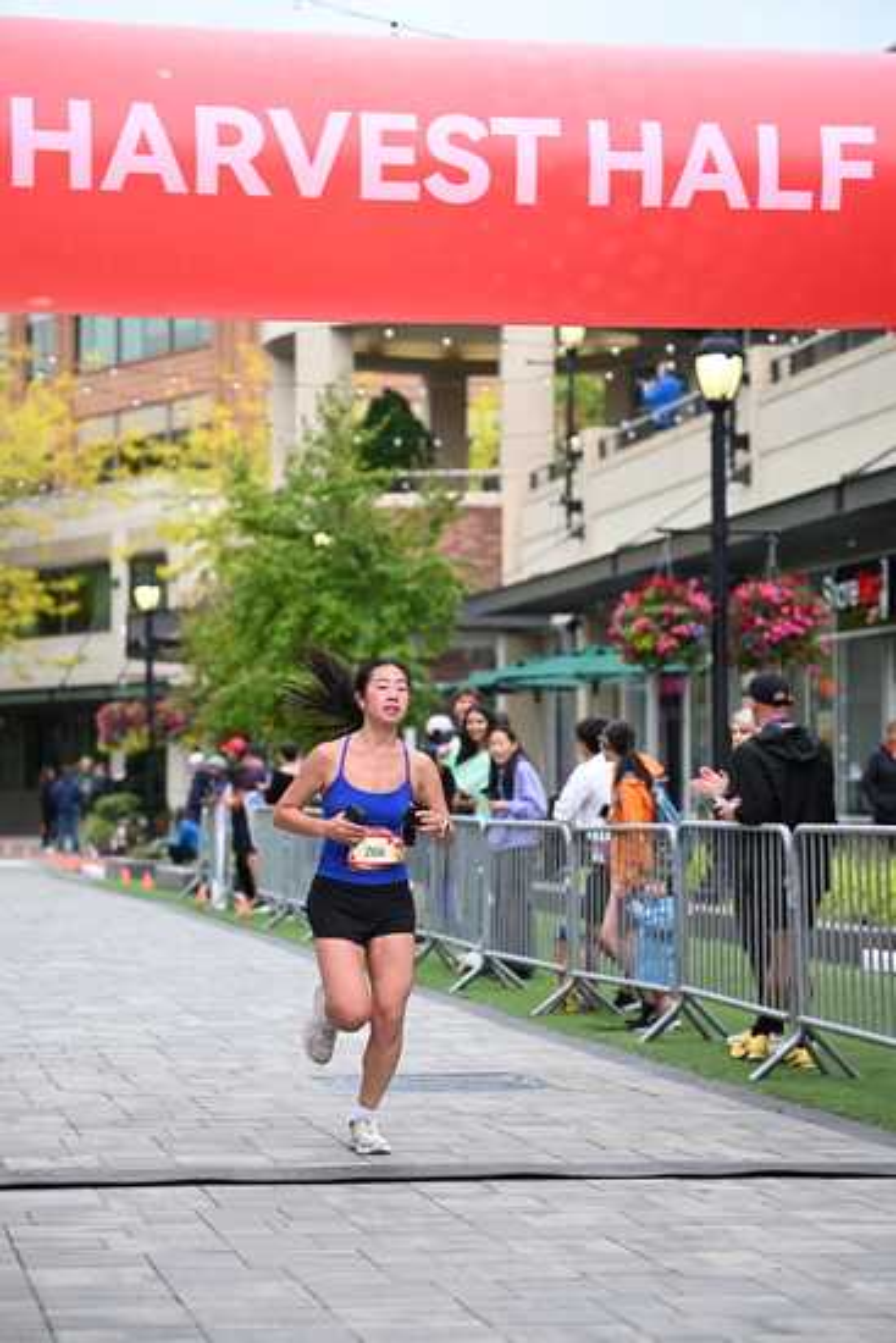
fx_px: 3246
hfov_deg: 15.7
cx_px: 448
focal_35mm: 87
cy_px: 672
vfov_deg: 23.4
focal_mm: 87
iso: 640
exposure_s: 1/2000
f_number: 2.8
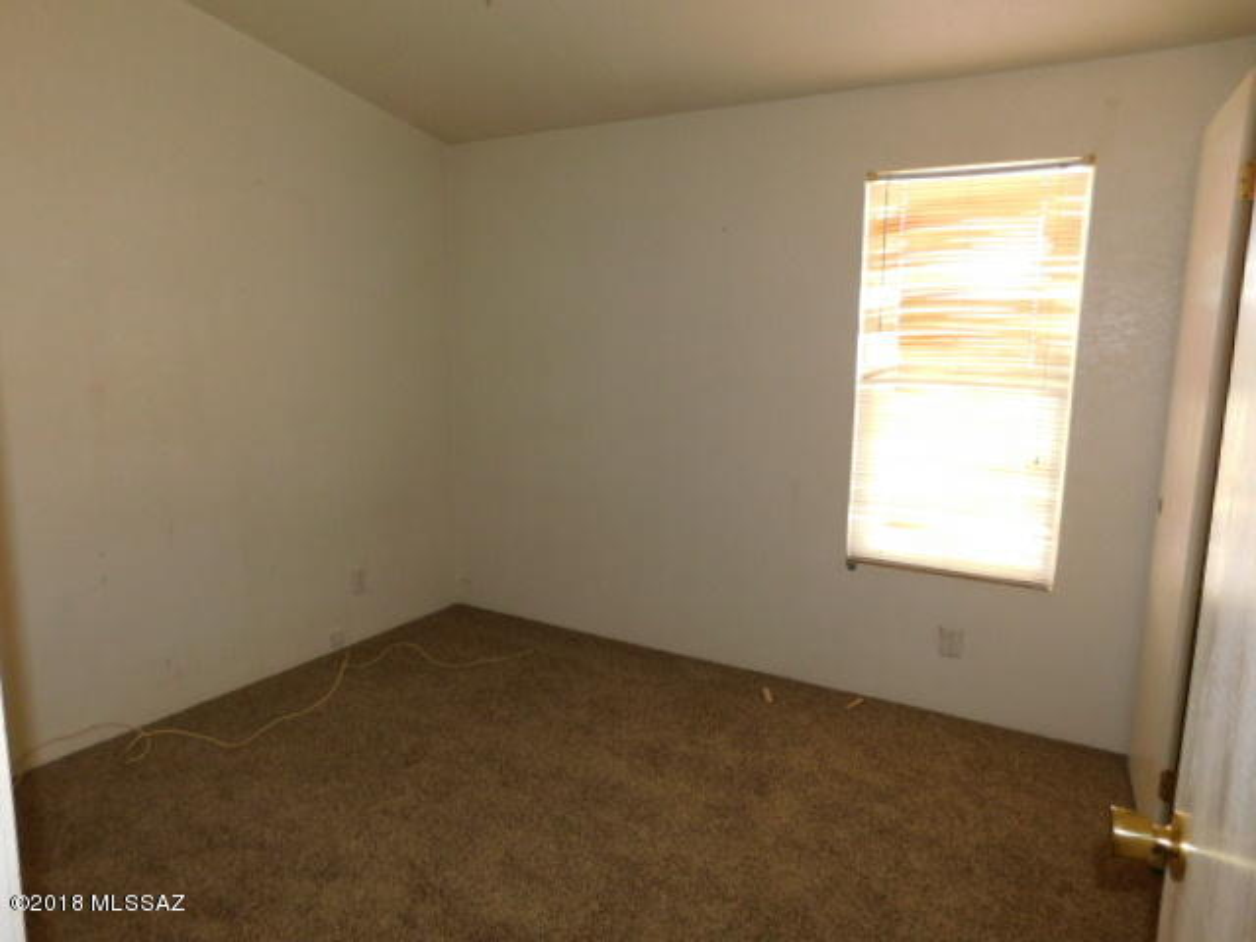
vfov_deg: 58.9
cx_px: 628
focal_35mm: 23
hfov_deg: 73.9
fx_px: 835
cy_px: 471
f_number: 3
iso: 200
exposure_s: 1/30
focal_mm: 4
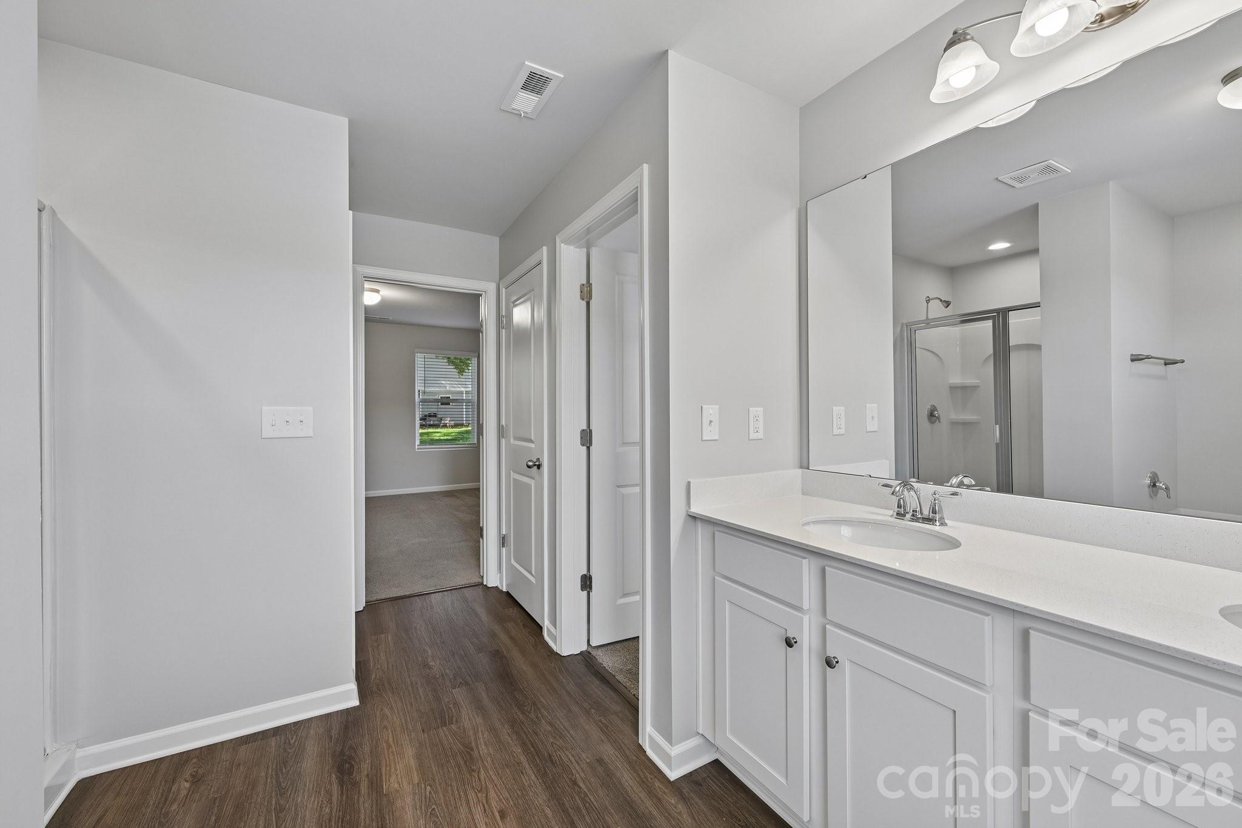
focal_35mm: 14
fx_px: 483
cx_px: 621
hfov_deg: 104.3
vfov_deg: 81.2
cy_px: 414
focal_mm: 14
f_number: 8
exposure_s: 1/15
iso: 200
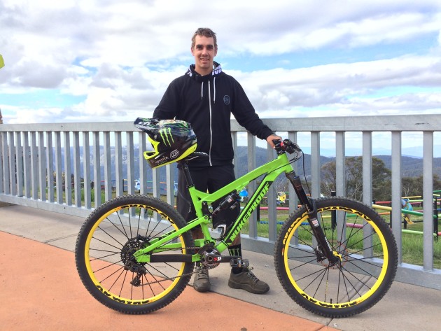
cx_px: 220
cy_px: 166
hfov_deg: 61.6
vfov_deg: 48.3
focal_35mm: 29
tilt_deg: -2.9
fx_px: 370
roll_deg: +1.5
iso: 32
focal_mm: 4.15
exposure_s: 1/477
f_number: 2.2
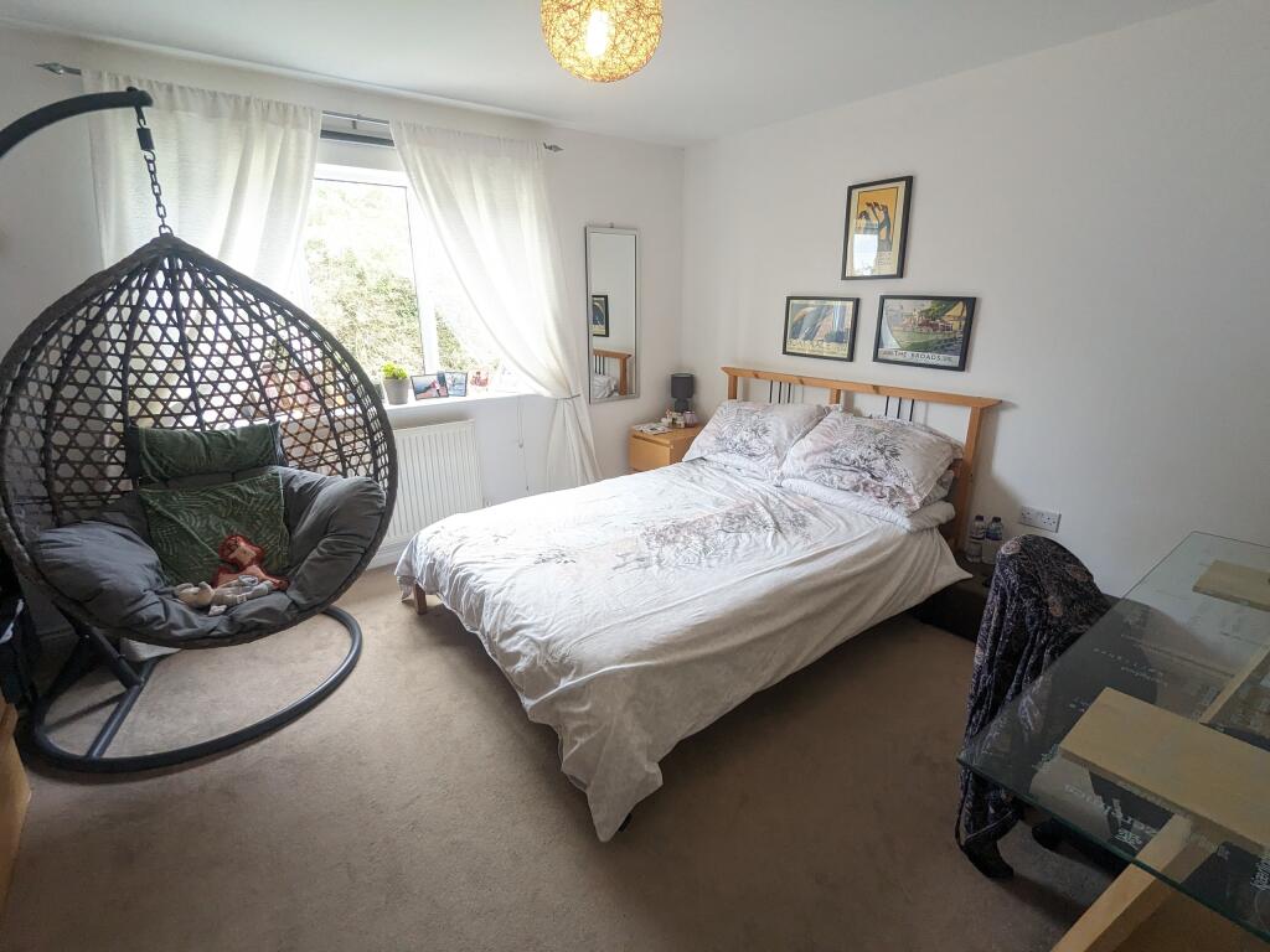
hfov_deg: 94.5
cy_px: 476
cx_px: 635
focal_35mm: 16
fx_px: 587
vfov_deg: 78.1
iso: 440
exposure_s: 1/90.1
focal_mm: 2.35
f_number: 2.2
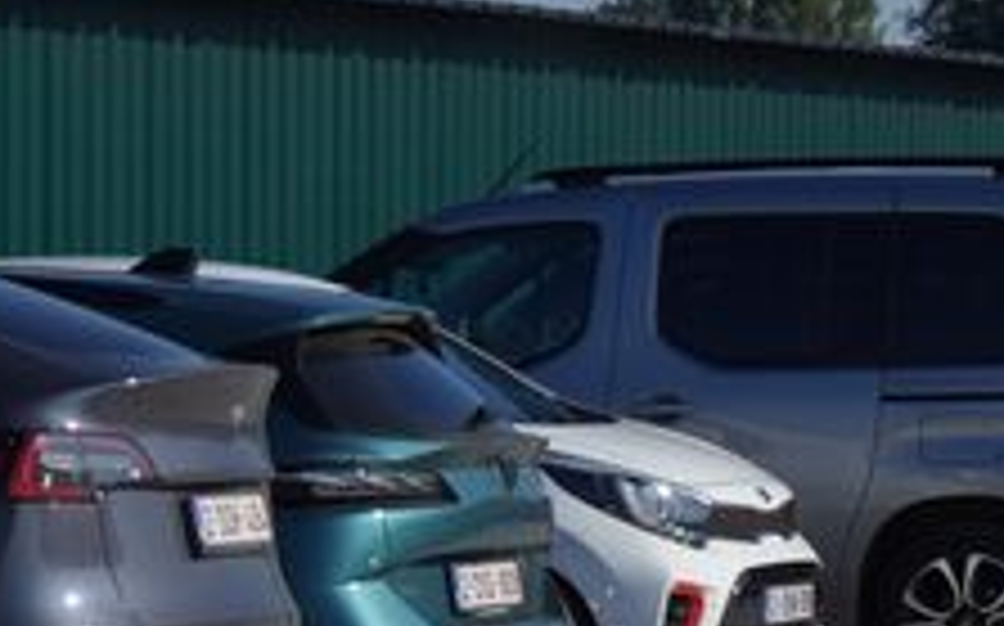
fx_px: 7792
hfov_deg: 7.4
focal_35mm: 285
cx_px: 297
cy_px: 1416
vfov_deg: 4.5
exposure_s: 1/1250
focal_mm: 26
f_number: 5
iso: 100
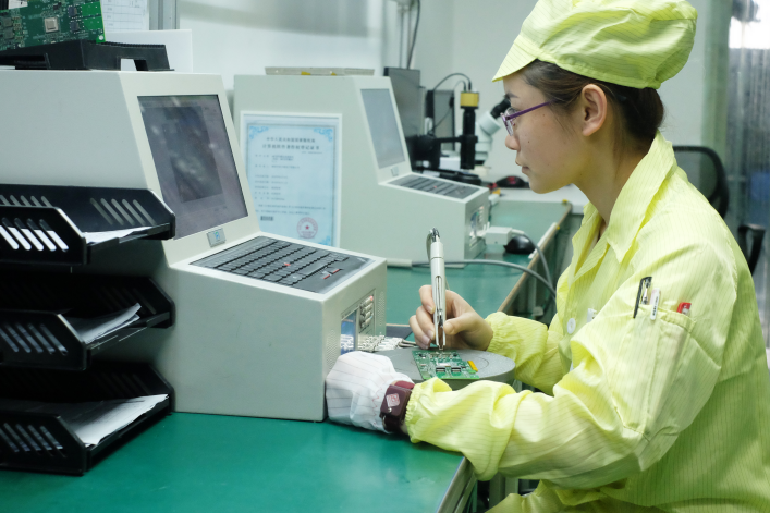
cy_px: 247
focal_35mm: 60
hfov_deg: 33.4
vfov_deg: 22.6
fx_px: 1283
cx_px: 368
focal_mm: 35
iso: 4000
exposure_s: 1/180
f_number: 5
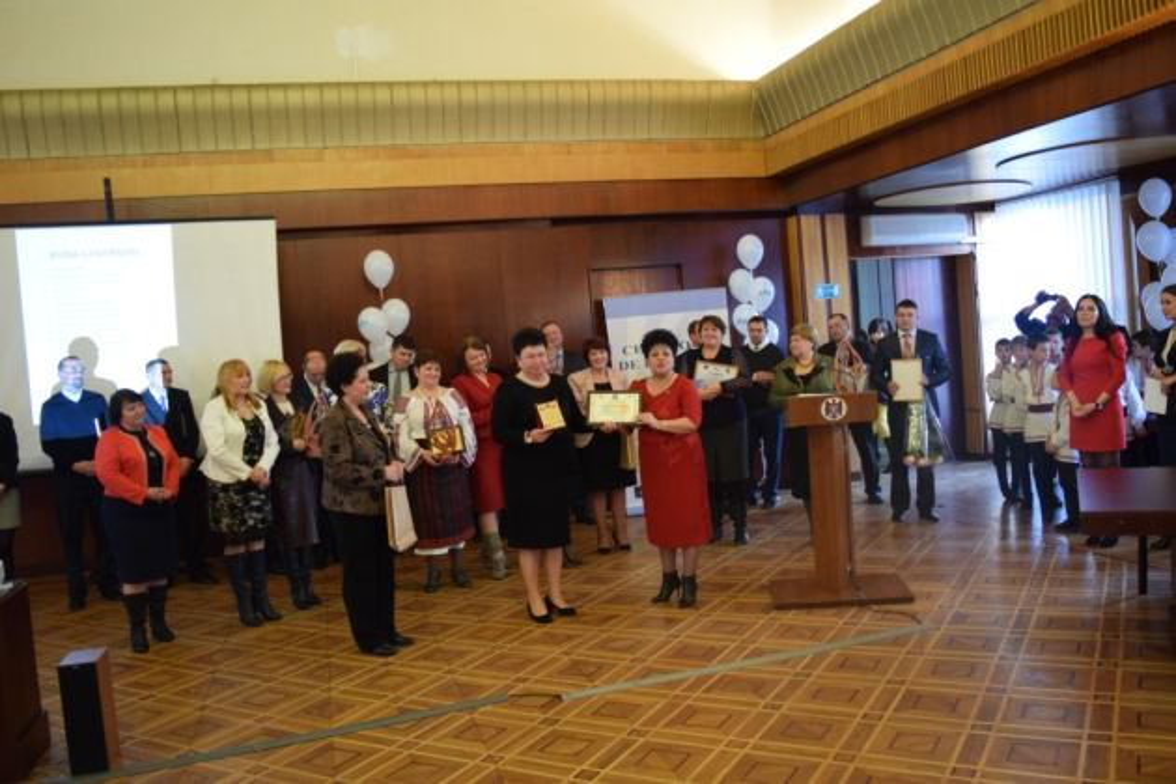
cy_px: 392
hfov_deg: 61.9
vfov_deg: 43.6
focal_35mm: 30
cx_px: 588
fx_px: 980
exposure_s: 1/60
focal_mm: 20
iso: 2000
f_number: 3.8
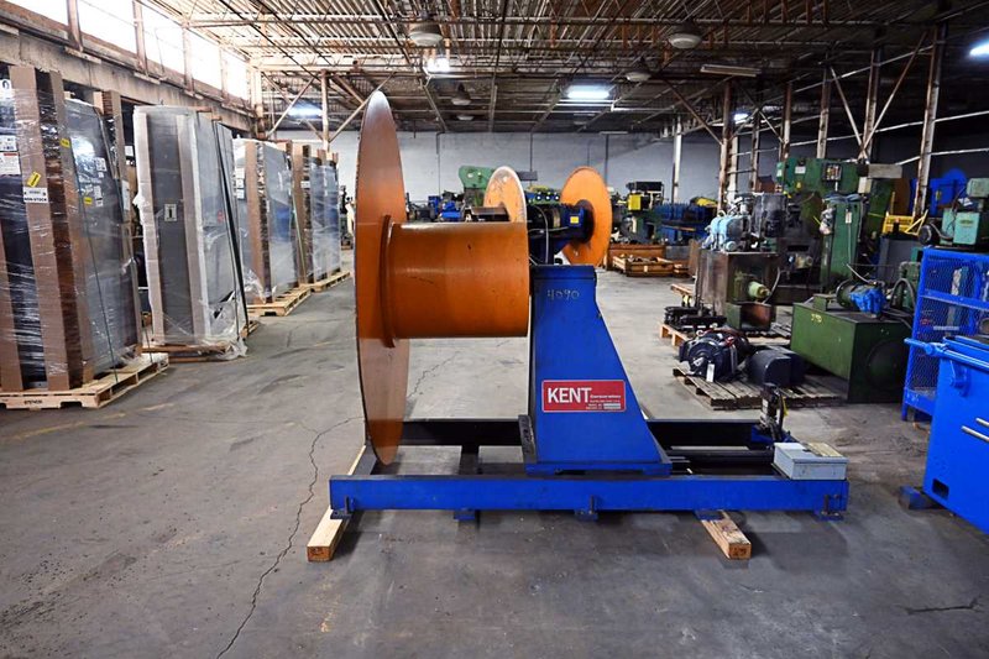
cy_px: 330
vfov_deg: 53.1
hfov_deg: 73.8
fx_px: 659
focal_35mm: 24
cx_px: 494
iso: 3200
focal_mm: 16
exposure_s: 1/100
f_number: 3.5
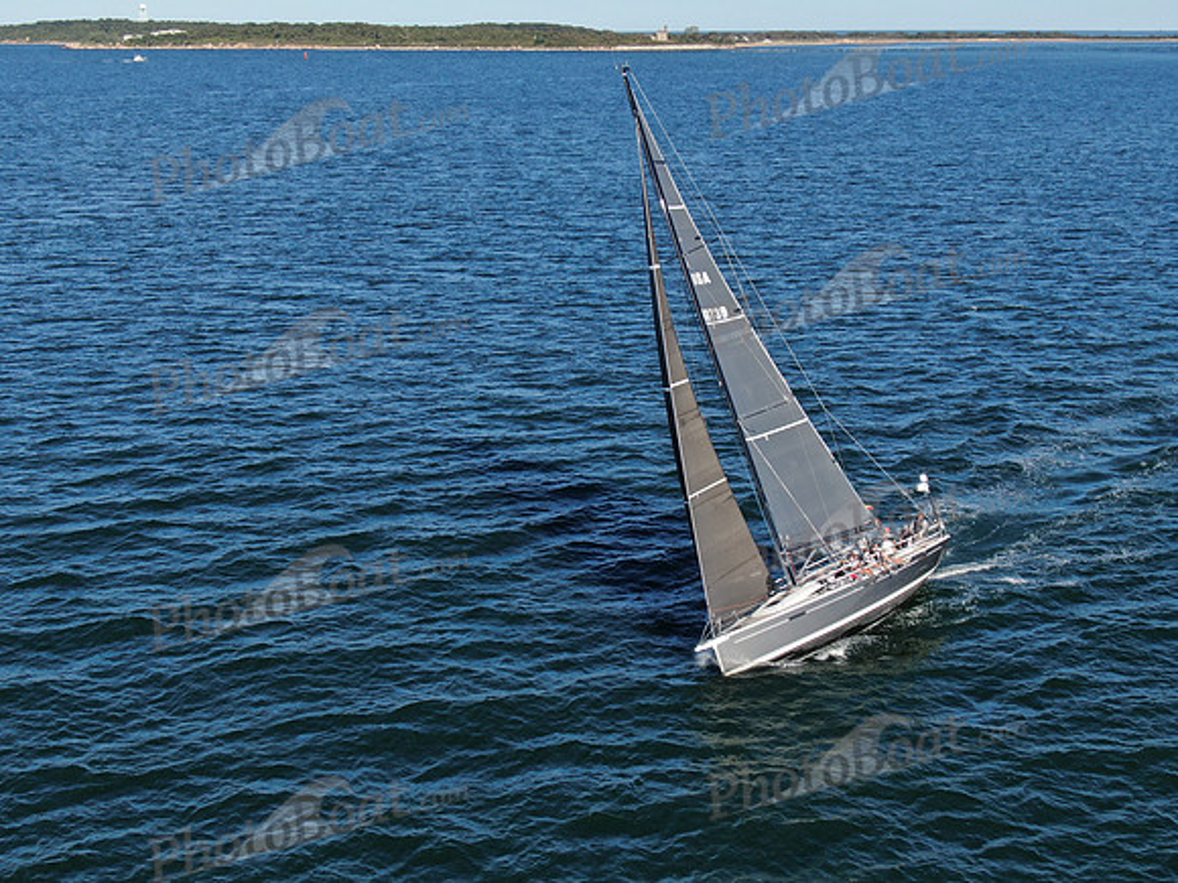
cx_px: 589
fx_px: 1633
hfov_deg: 39.7
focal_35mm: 48
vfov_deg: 30.3
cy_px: 442
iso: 100
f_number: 3.8
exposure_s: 1/800
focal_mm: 8.6
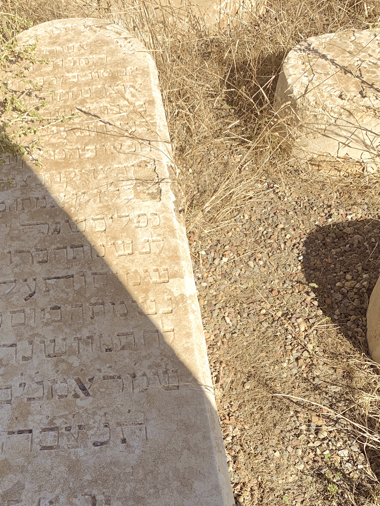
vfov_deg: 45.8
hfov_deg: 35.7
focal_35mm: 40
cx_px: 131
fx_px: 585
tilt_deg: -54.1
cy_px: 351
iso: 25
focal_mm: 4.25
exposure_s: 1/1610
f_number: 1.8
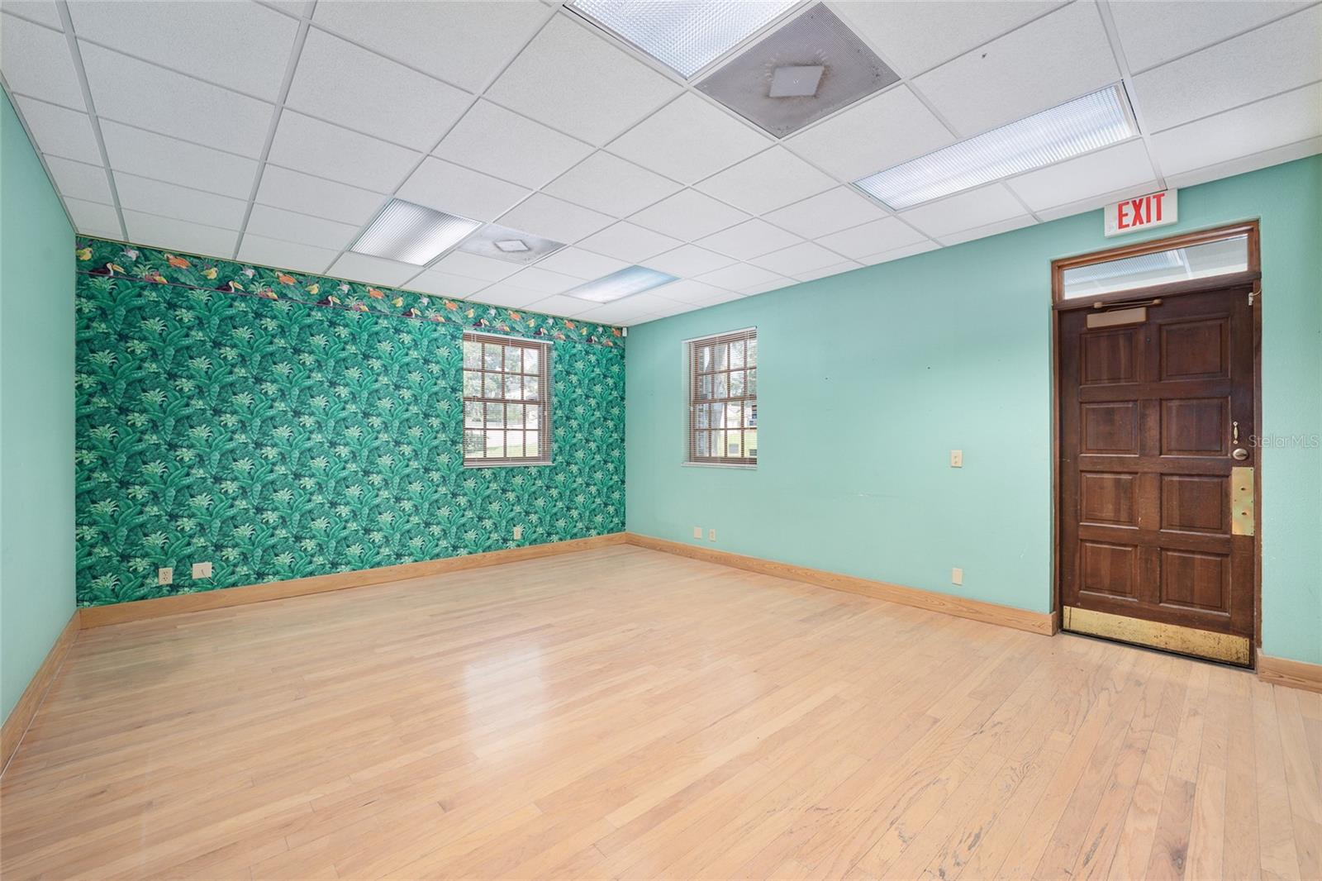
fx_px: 514
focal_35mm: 14
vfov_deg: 81.2
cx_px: 661
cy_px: 440
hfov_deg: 104.3
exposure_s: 1/3
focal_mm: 14
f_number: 7.1
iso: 400
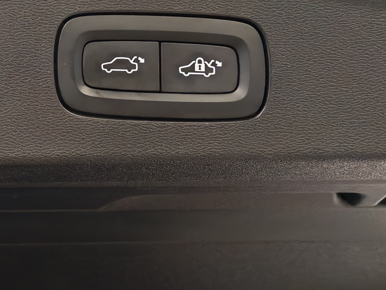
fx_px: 1227
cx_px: -136
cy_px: 68
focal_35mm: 110
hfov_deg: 16.7
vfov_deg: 13.4
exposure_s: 1/100
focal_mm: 6.12
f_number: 1.9
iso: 1250
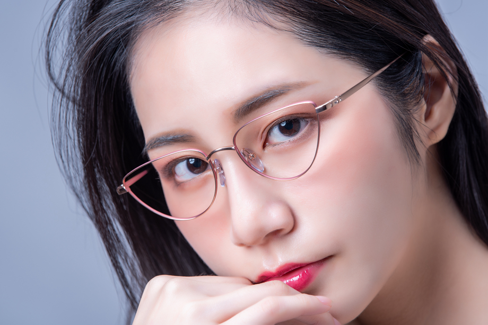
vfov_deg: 6.9
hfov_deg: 10.3
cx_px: 244
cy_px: 162
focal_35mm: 200
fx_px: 2712
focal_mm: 200
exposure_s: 1/125
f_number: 8
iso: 100
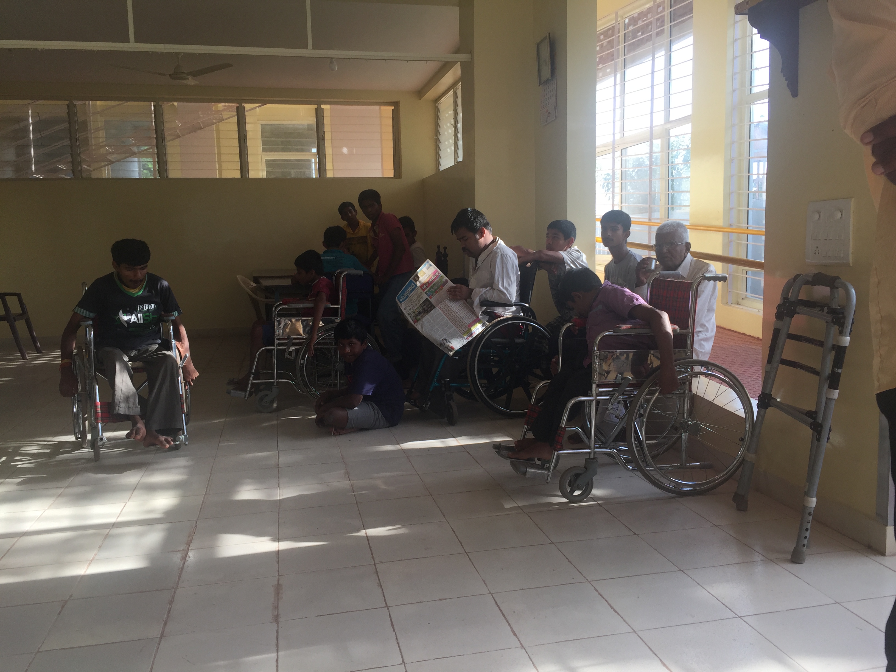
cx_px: 448
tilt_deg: -6.4
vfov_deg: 48.2
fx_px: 751
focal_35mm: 29
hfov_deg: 61.7
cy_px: 336
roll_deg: +0.2
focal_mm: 4.15
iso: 32
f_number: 2.2
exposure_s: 1/214
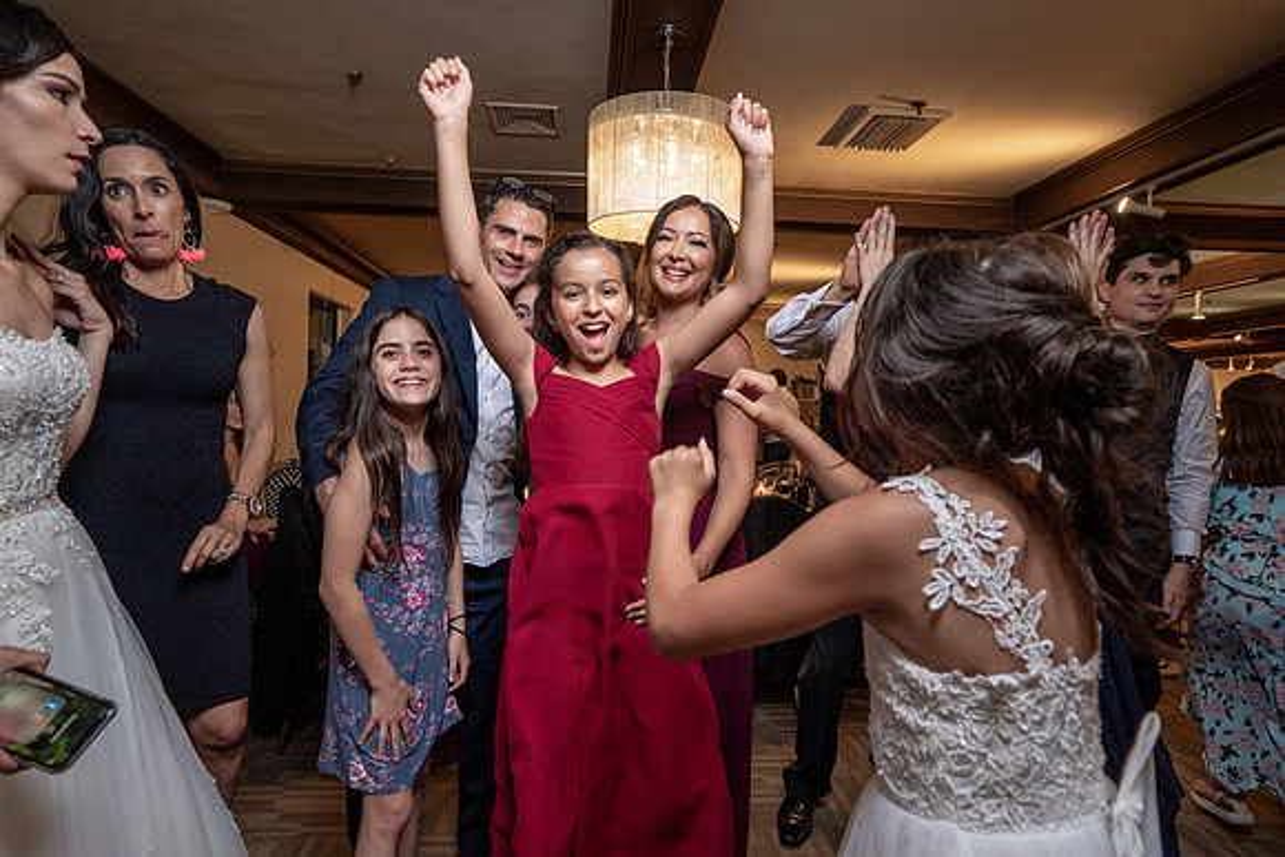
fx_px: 678
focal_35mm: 19
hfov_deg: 86.9
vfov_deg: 64.6
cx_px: 642
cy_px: 428
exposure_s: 1/200
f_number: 5.6
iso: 2000
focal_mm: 19
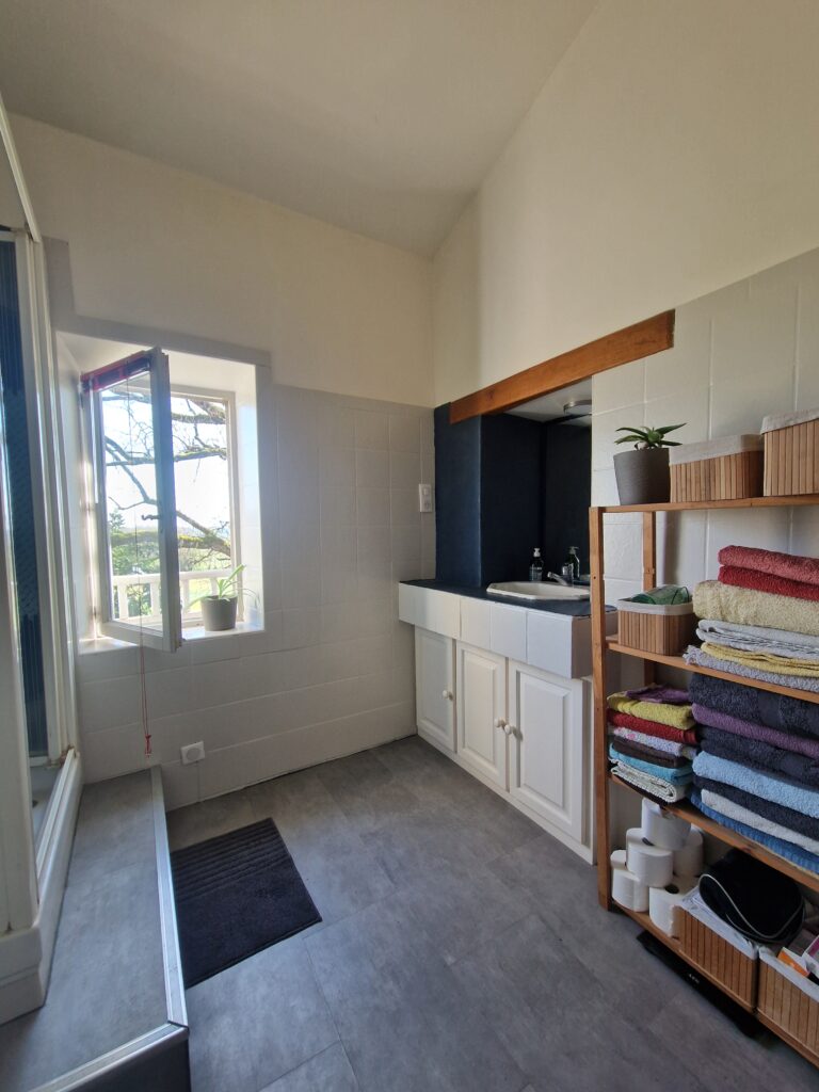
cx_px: 410
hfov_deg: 89.9
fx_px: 410
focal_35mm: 13
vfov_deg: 106.2
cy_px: 546
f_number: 2.2
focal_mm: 2.2
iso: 125
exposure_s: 1/50
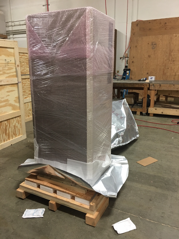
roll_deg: -0.5
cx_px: 90
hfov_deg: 48.2
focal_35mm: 29
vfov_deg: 61.7
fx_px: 200
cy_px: 120
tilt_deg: -13.1
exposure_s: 1/15
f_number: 2.2
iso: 64
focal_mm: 4.15
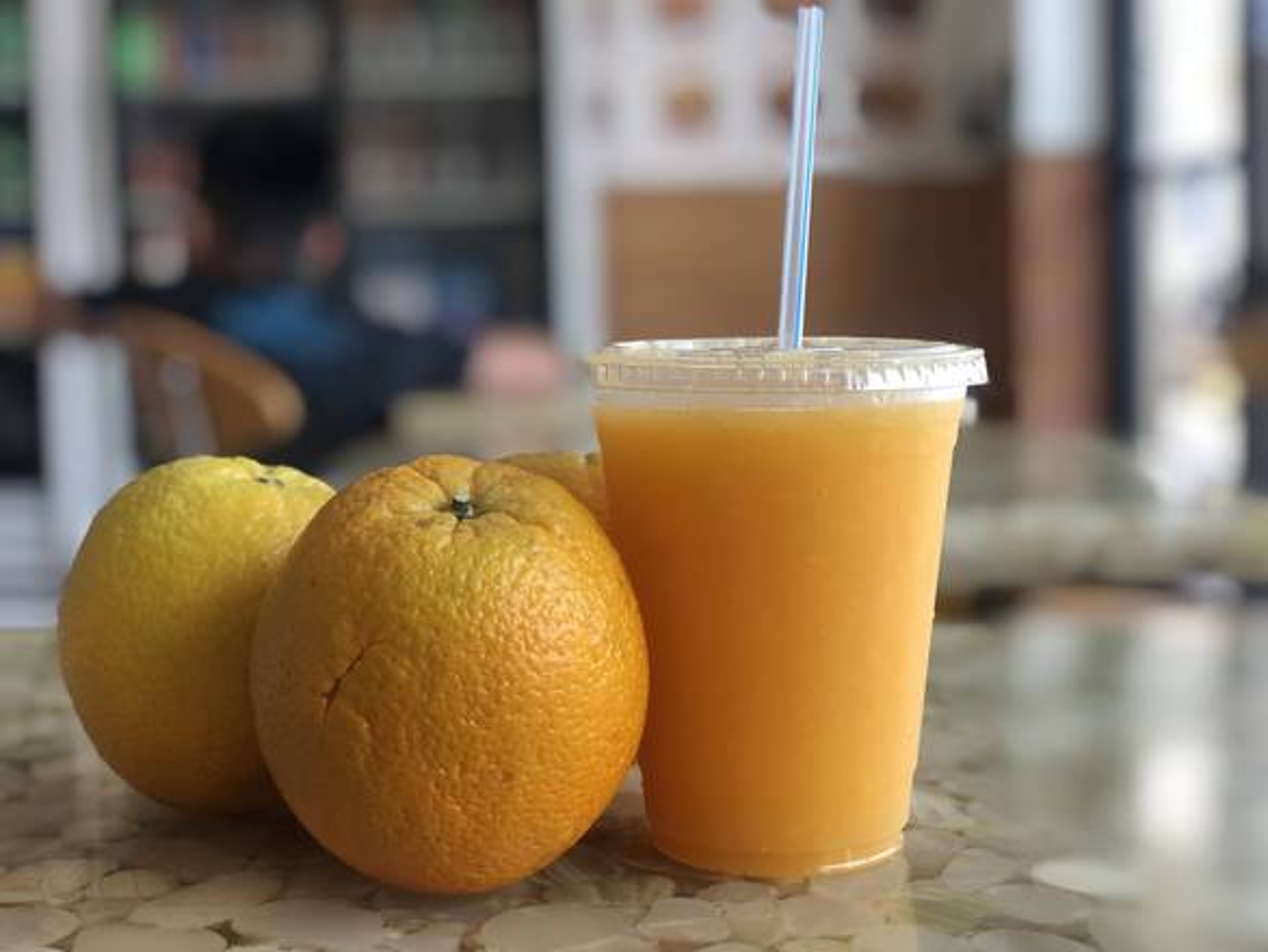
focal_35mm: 52
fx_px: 1906
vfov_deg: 28.1
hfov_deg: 36.8
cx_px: 634
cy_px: 476
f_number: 2.4
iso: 16
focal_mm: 6
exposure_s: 1/60
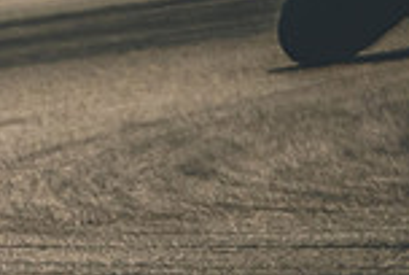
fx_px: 26022
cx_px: -363
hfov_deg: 0.9
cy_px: -123
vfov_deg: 0.6
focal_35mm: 2286
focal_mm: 400
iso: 1000
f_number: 5.6
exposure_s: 1/2500
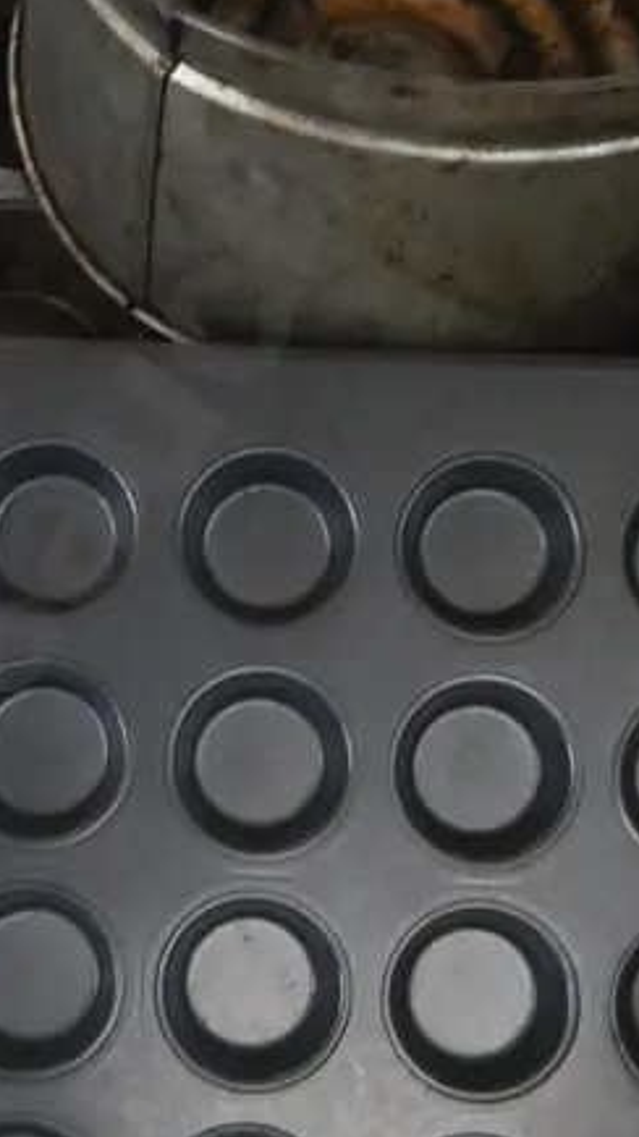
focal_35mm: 72
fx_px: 2170
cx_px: 160
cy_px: 409
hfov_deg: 16.7
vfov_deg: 29.2
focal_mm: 14
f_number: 3.5
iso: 3200
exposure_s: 1/40
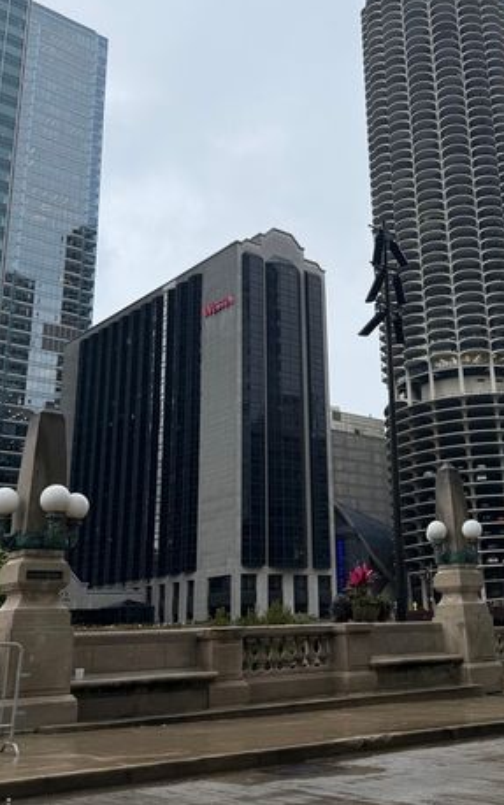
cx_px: 341
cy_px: 339
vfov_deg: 52.5
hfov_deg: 34.1
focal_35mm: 37
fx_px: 813
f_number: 1.78
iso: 80
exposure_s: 1/1046
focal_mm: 6.76
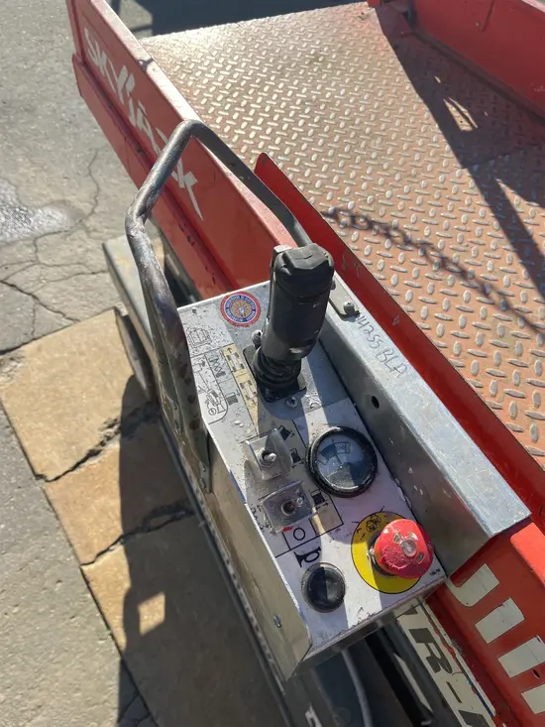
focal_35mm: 26
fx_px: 546
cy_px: 364
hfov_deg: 53.1
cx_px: 272
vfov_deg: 67.3
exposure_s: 1/2137
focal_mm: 5.1
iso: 50
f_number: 1.6
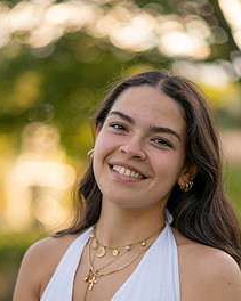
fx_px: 1213
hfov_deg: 11.3
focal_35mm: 136
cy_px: 247
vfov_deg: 14.1
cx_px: 102
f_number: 1.8
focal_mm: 85
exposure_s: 1/5000
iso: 500
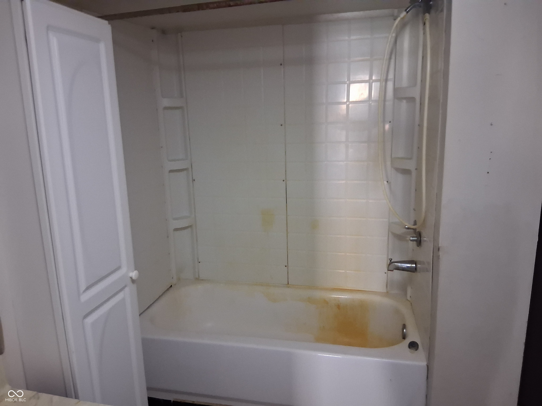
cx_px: 271
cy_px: 203
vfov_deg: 53.1
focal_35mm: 26
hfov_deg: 67.3
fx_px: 407
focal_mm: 3.98
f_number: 1.8
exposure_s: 1/20
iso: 1250
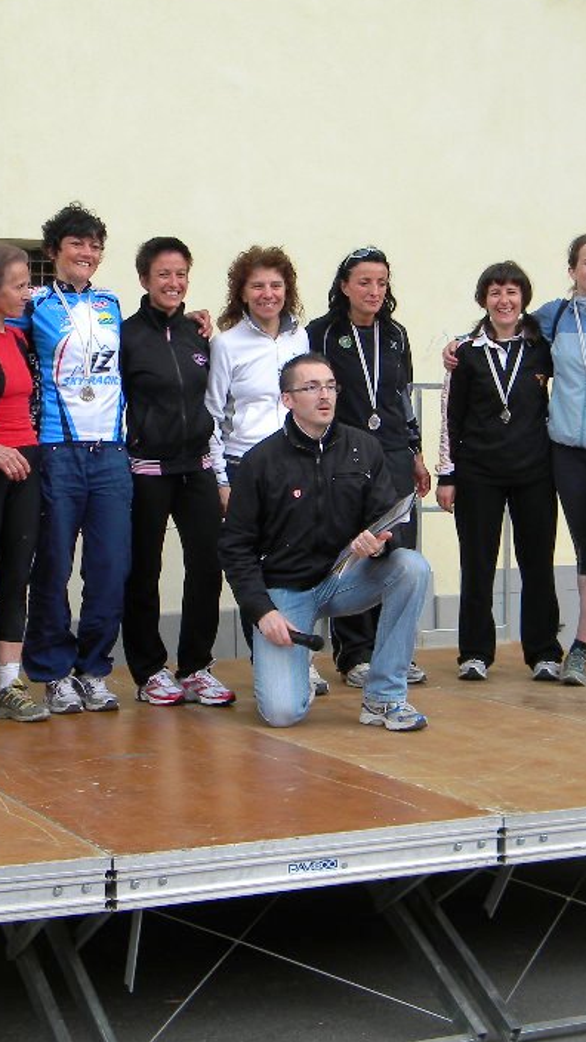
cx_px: 289
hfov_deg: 18.5
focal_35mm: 65
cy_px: 475
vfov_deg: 32.3
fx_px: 1796
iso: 80
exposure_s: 1/74.1
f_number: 3.8
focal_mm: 7.3
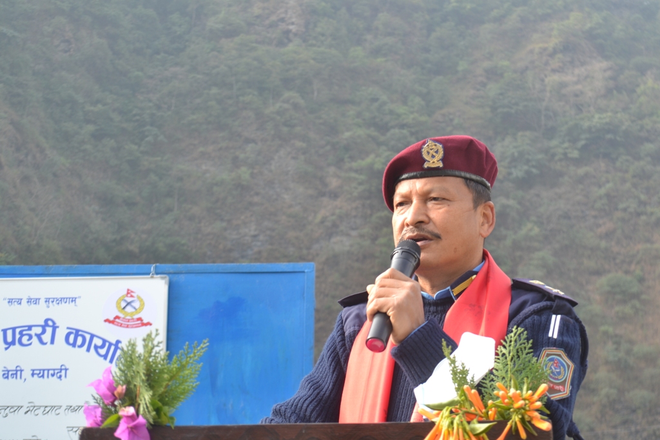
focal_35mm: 60
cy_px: 220
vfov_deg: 22.6
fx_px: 1100
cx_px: 330
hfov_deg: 33.4
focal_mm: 40
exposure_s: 1/60
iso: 125
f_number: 5.6
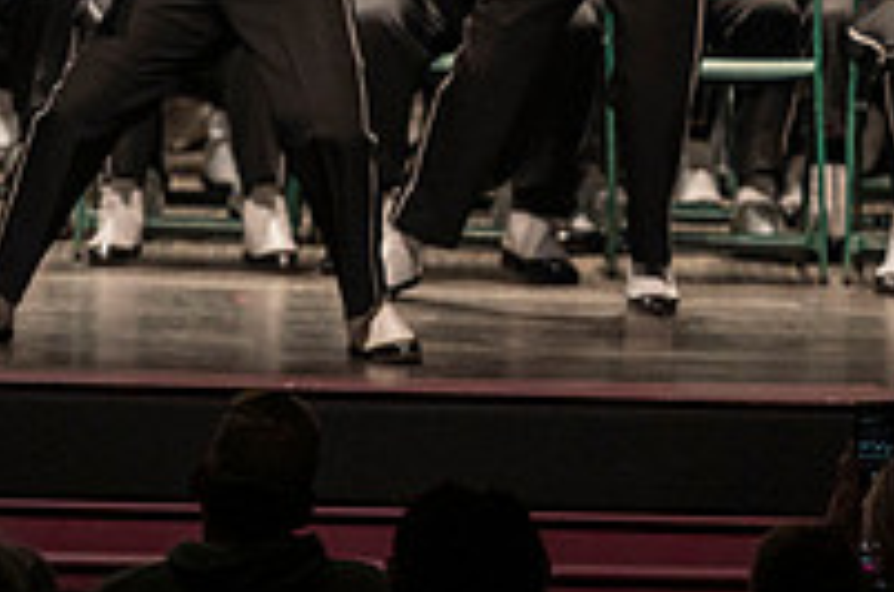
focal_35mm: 535
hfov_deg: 3.9
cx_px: 894
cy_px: -231
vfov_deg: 2.6
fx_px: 13254
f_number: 3.5
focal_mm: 185
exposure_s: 1/500
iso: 1250
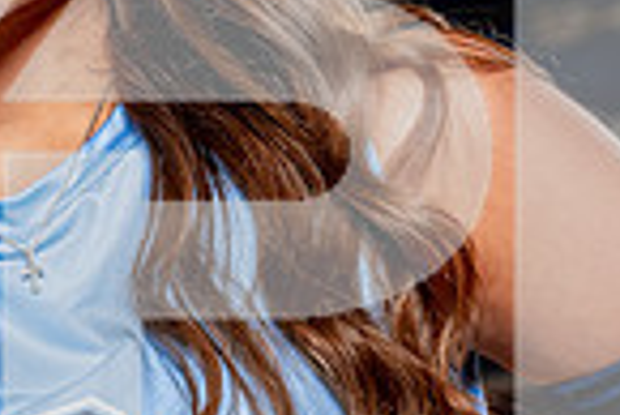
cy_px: 212
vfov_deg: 5.2
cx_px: -81
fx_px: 4551
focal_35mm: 264
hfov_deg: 7.7
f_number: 5.6
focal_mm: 66
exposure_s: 1/250
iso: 200
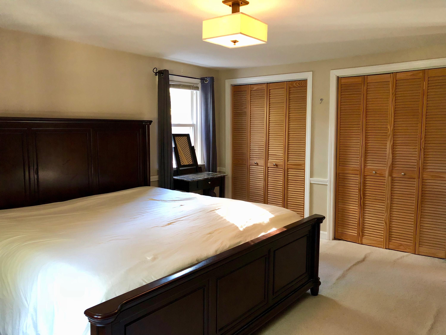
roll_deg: +0.1
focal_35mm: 28
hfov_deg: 63.4
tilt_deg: -5.3
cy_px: 168
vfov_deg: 49.7
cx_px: 223
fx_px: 361
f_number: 1.8
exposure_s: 1/9
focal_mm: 4
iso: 100
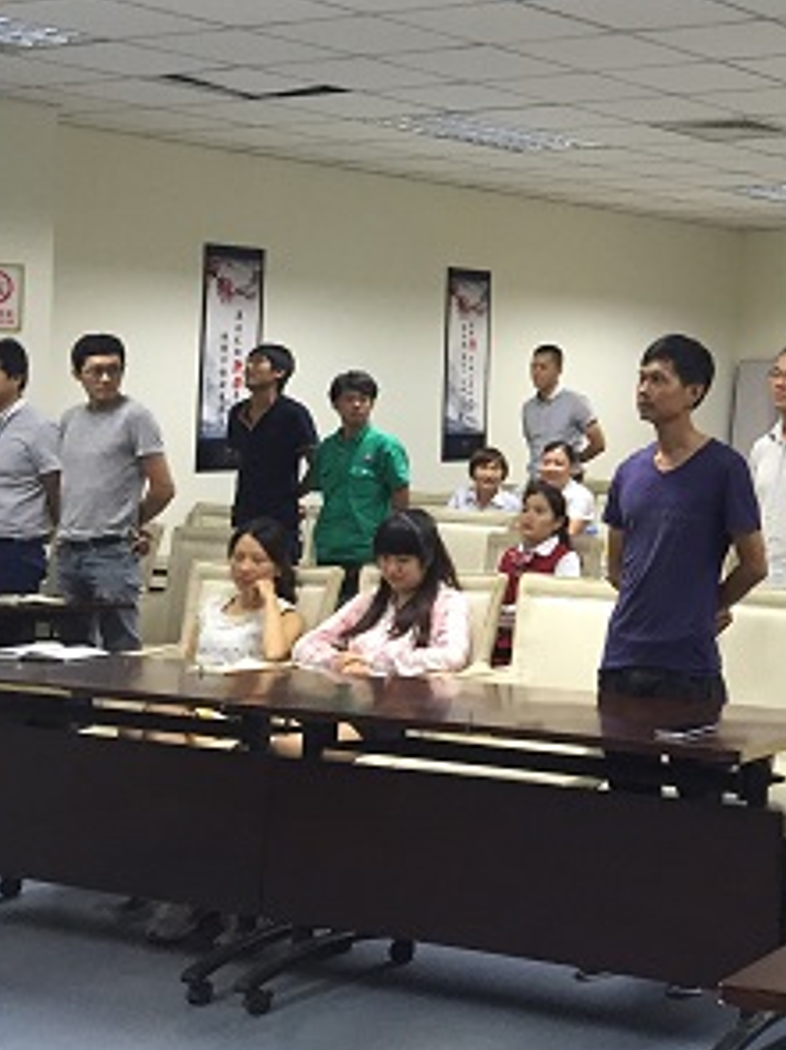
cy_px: 274
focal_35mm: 59
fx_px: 1788
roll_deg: -1.3
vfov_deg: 32.2
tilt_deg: +3.4
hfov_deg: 22.7
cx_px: 960
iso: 125
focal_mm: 4.15
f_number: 2.2
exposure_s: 1/33
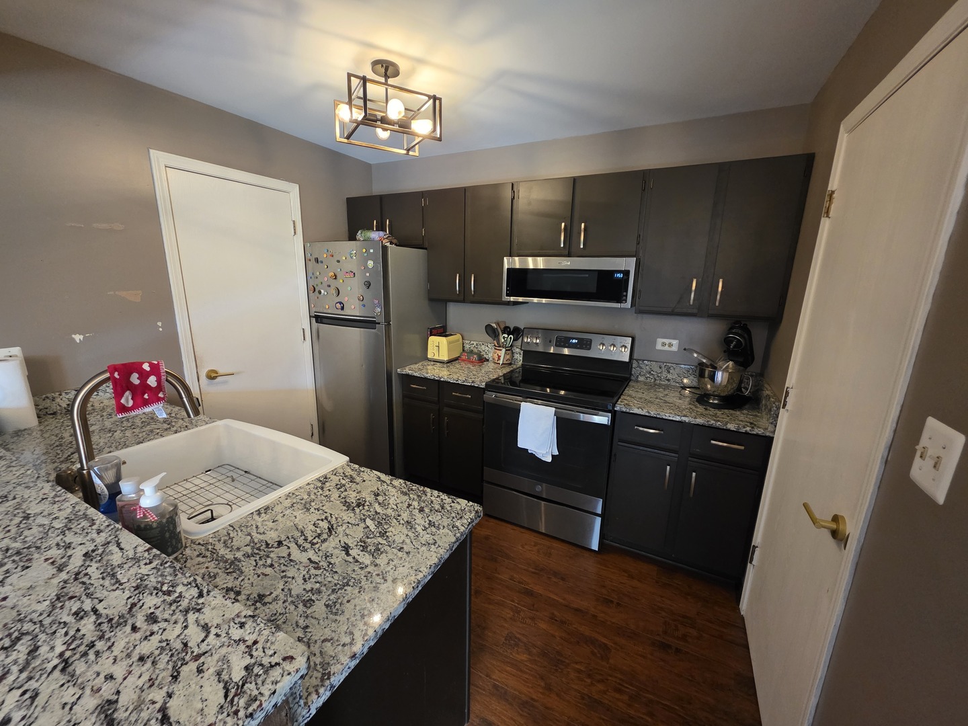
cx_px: 484
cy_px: 363
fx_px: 364
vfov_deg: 89.9
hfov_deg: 106.2
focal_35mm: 13
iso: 640
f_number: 1.9
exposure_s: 1/60
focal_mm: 2.2
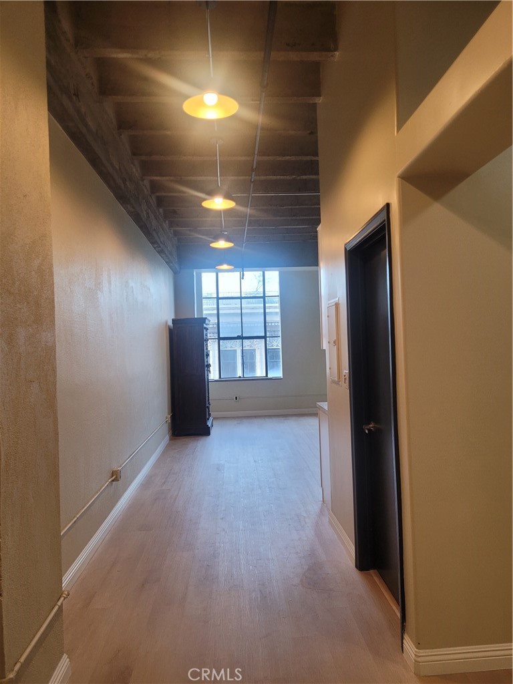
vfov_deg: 67.3
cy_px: 342
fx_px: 514
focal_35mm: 26
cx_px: 256
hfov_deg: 53.1
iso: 200
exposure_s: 1/120
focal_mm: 5.4
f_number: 1.8
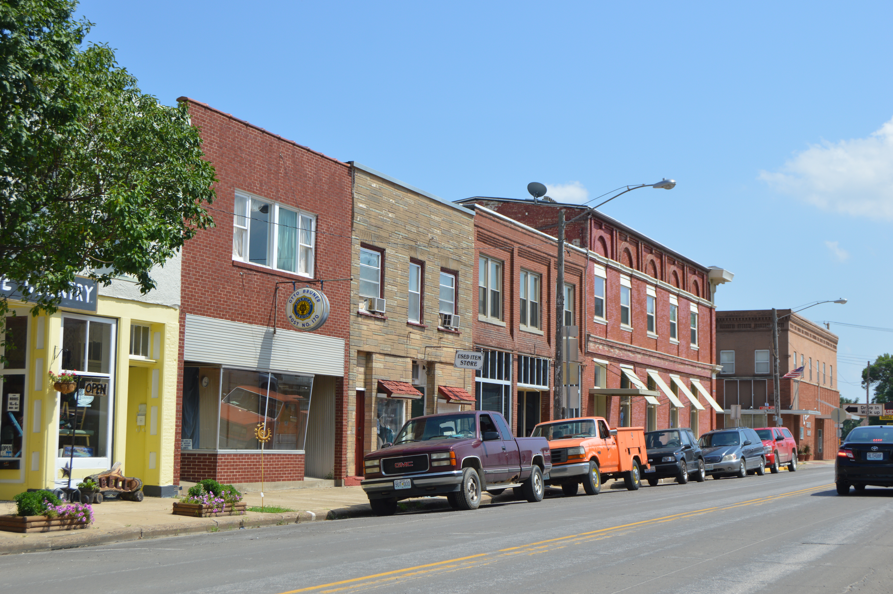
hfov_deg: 38.9
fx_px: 1264
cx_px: 446
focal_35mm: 51
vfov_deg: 26.4
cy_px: 297
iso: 100
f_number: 9
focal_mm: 34
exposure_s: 1/320
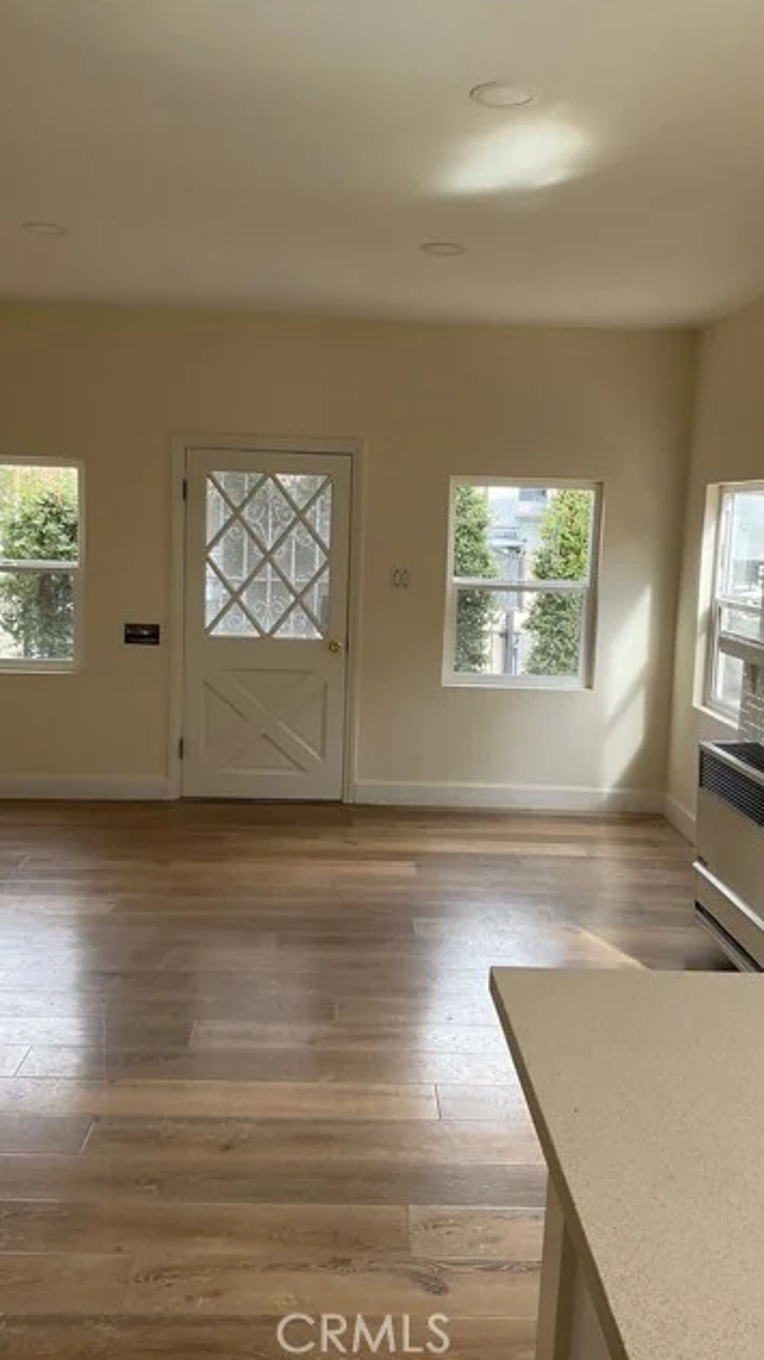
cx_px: 392
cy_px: 676
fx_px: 1154
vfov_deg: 61.0
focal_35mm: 32
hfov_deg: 36.6
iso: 32
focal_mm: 3
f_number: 1.8
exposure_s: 1/122
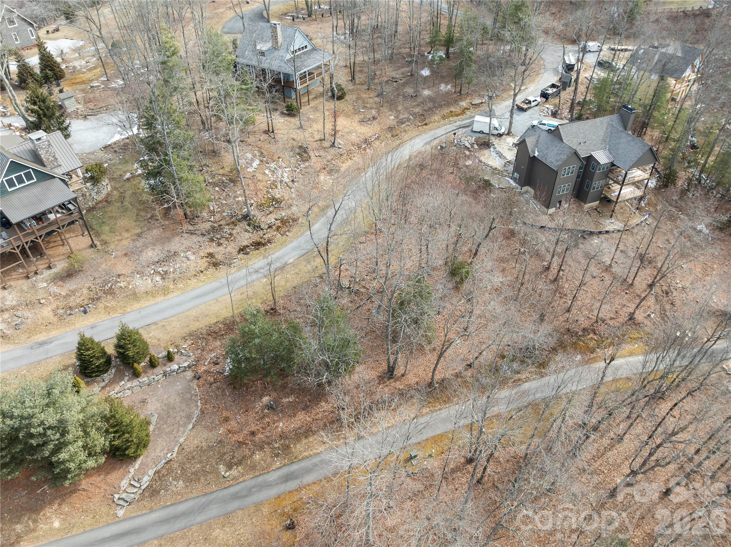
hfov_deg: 71.6
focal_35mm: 24
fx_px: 506
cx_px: 366
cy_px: 274
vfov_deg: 56.8
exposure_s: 1/120
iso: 110
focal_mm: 12.29
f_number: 2.8
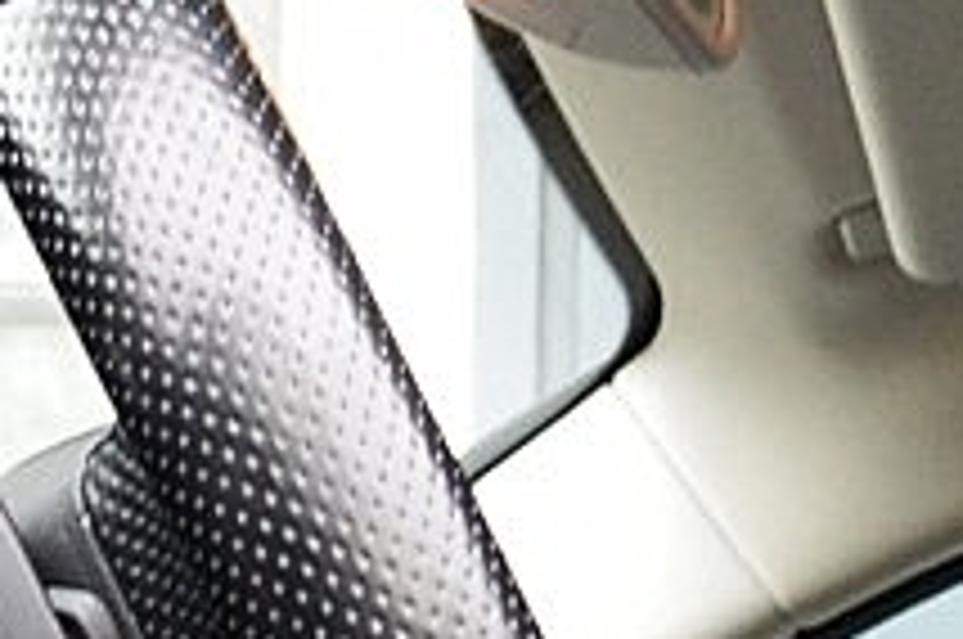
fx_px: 6090
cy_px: 2084
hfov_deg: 9.0
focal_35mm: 228
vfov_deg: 5.5
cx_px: 900
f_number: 6.3
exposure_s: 1/60
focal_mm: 20
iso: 800
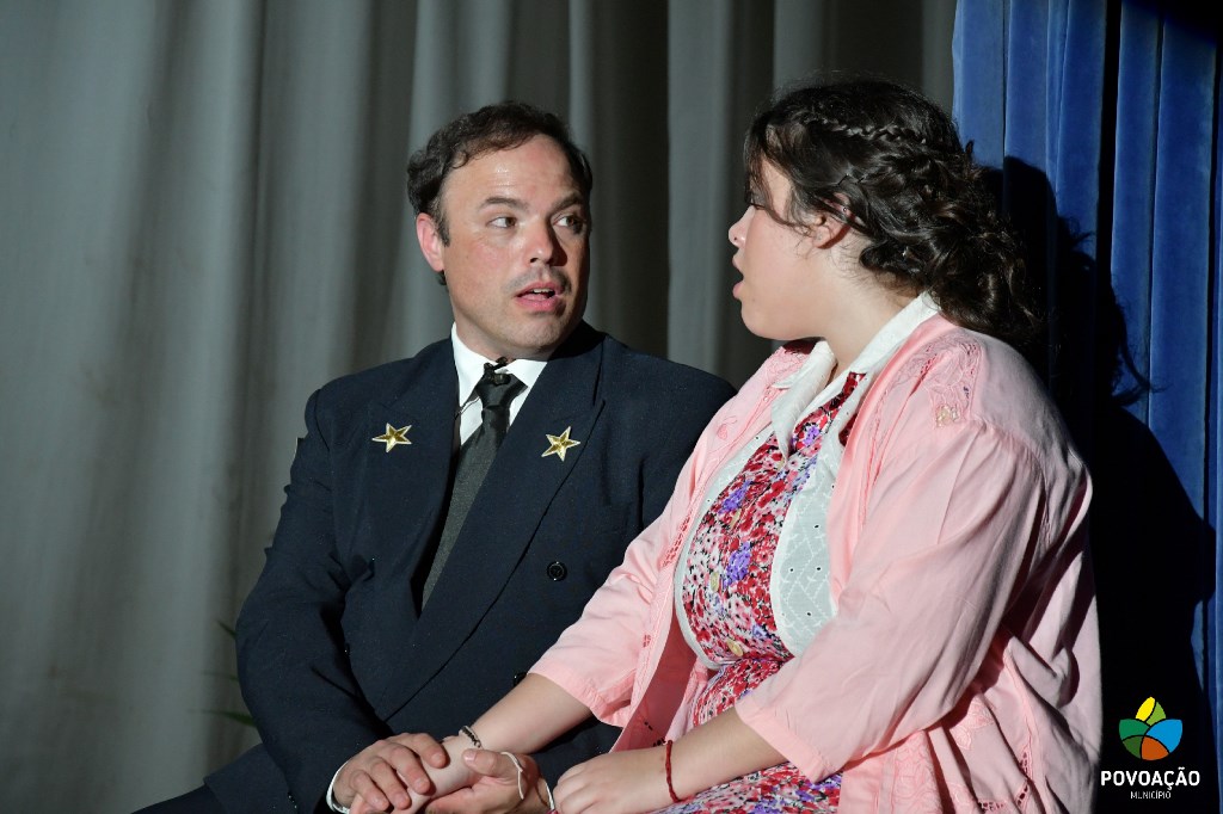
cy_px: 407
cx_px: 612
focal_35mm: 135
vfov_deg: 10.2
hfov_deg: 15.2
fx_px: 4585
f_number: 5.6
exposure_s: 1/125
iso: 2200
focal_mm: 90
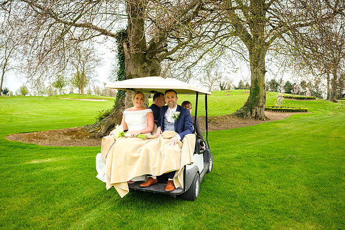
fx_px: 257
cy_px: 127
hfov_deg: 67.8
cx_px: 169
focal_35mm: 27
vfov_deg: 48.3
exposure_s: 1/200
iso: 320
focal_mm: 16
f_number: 4
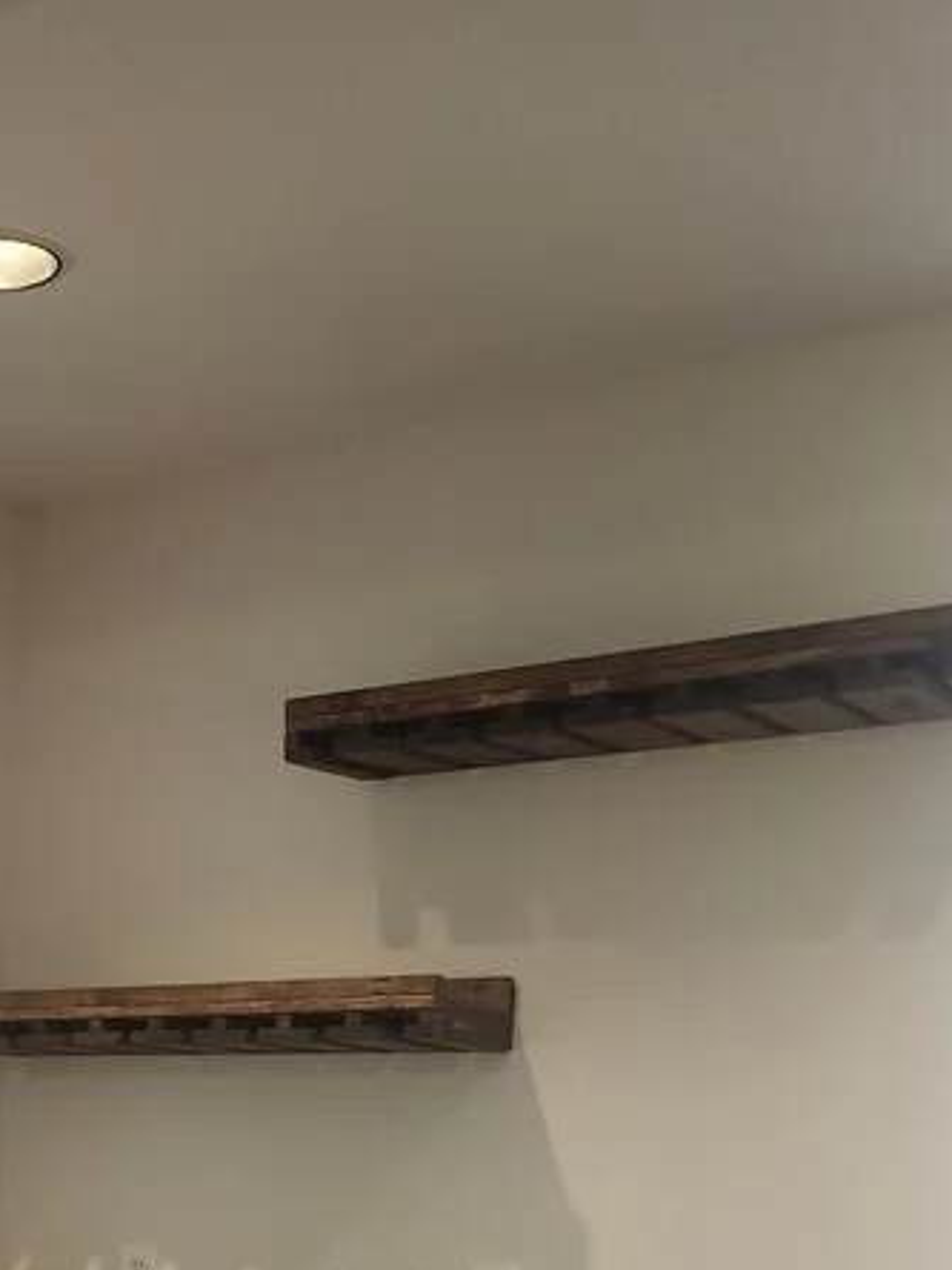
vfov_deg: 32.2
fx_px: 1943
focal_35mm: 53
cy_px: 1370
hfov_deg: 26.1
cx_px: -3
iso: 500
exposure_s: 1/40
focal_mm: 5.54
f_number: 1.8
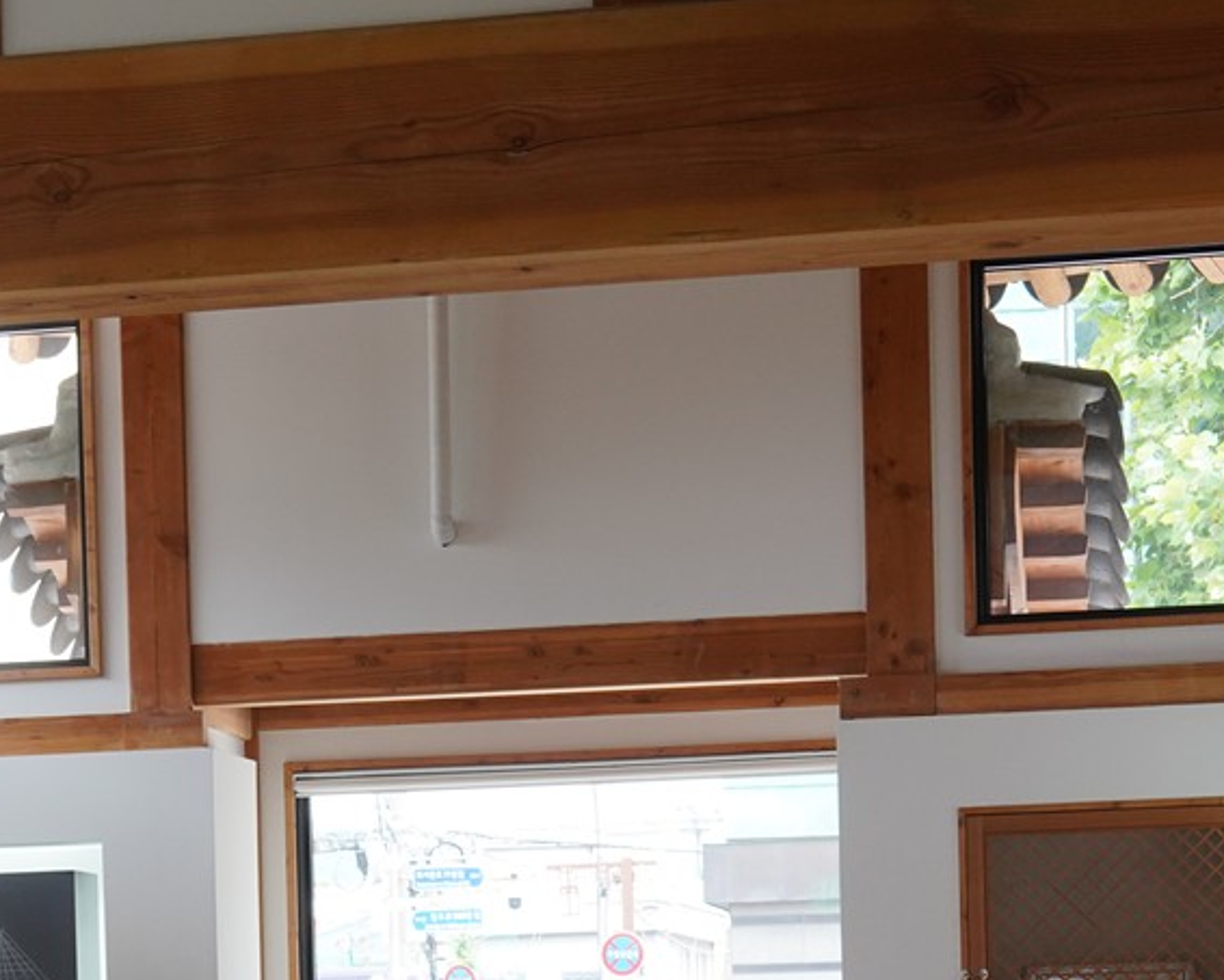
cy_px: 1129
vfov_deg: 13.0
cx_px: 130
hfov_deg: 16.4
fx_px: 4203
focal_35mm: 116
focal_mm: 35
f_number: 5.6
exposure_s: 1/100
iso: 800
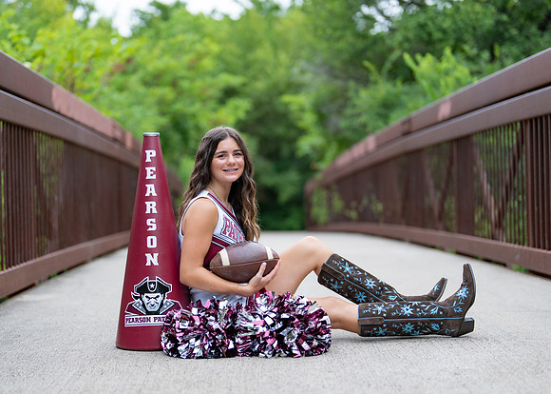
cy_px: 217
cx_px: 263
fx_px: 1006
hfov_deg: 30.6
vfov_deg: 22.1
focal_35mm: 64
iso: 100
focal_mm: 50
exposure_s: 1/400
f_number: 1.2
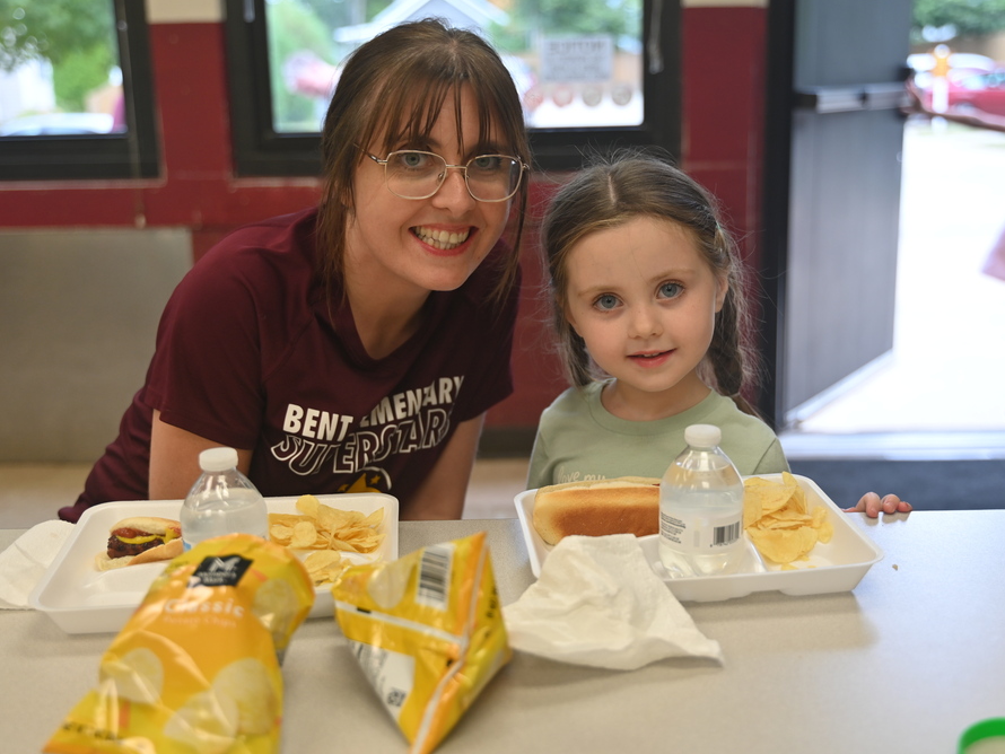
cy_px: 371
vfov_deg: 34.4
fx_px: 1220
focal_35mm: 42
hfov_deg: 44.8
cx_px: 533
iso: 400
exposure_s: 1/200
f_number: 2.8
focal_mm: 38
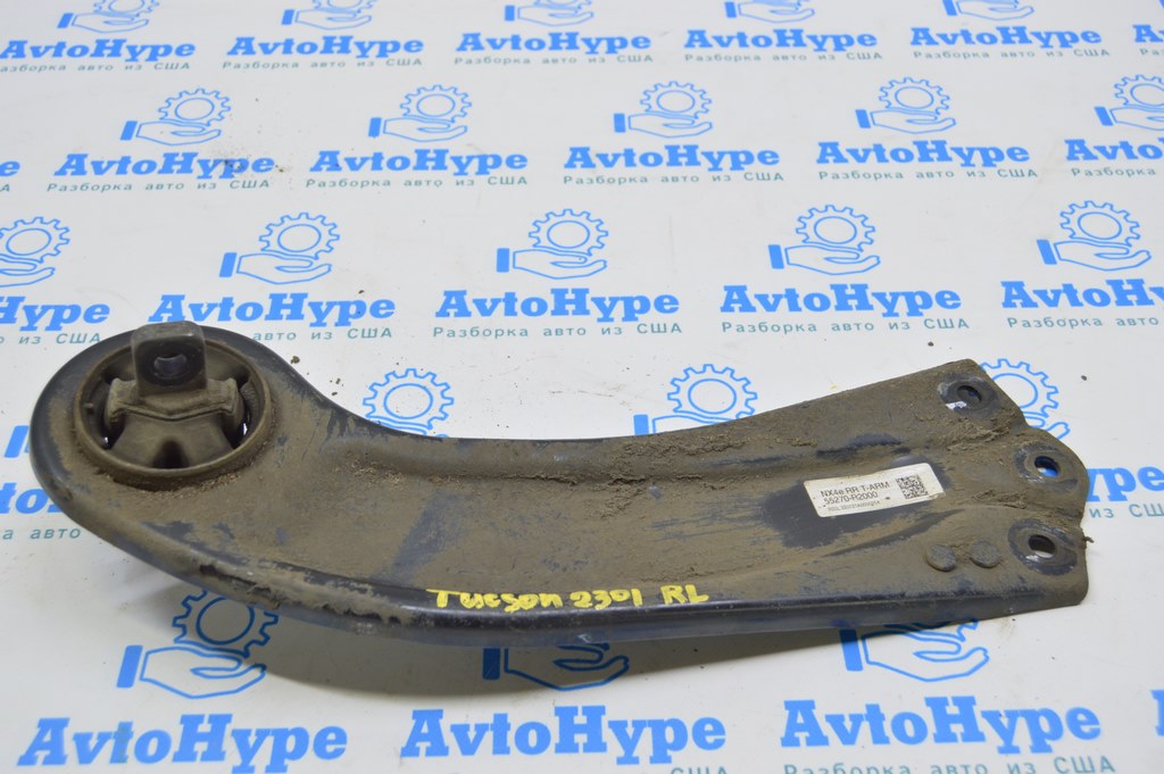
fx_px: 1260
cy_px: 387
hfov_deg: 49.6
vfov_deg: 34.2
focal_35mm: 39
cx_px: 582
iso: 400
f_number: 5.6
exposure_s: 1/20
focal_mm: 26
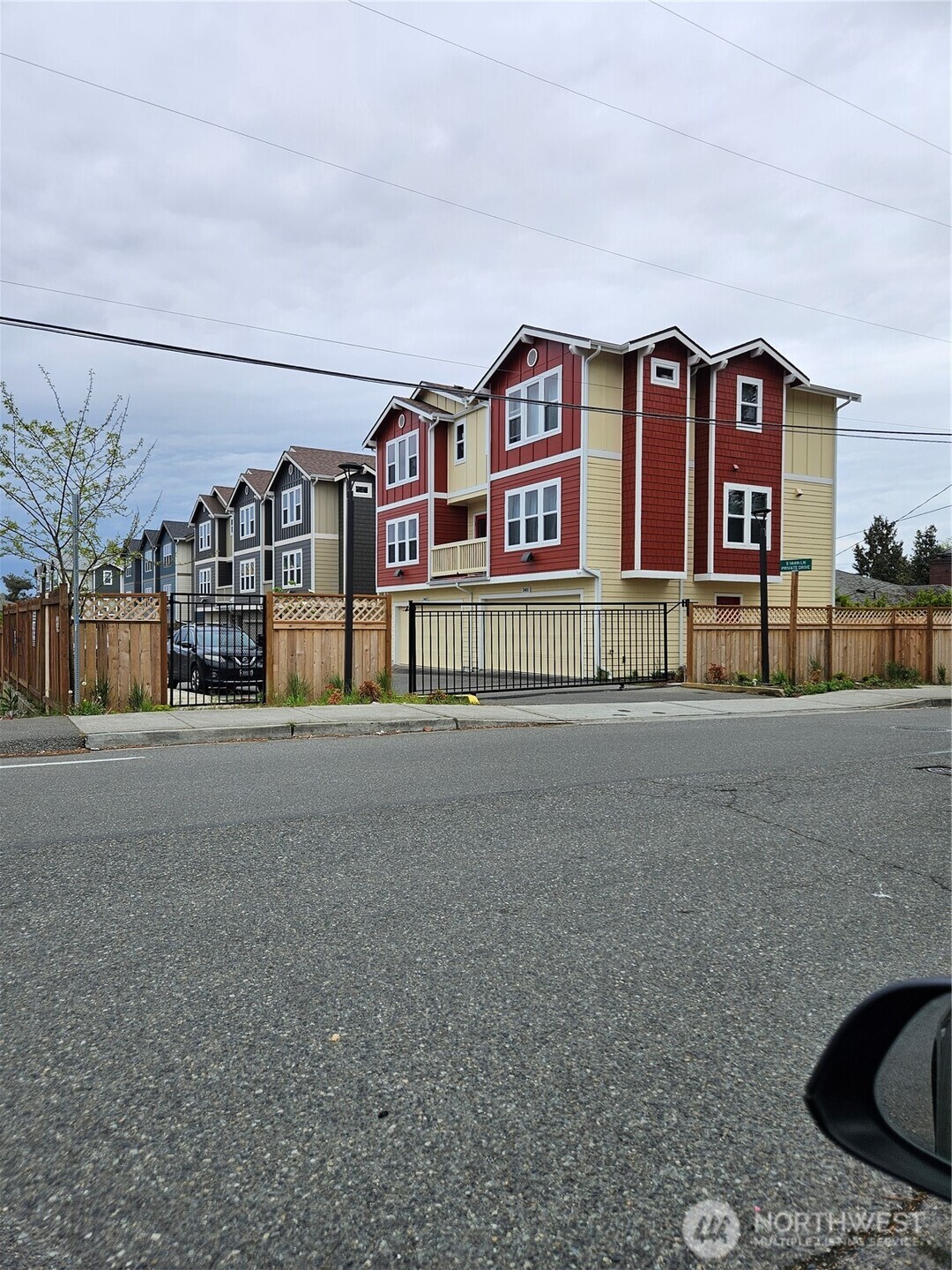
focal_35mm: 23
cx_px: 476
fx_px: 843
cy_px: 635
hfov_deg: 58.9
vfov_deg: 73.9
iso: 25
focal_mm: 5.4
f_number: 1.8
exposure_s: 1/2635
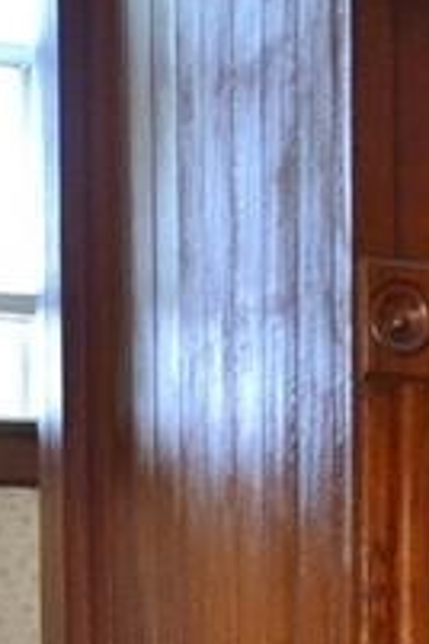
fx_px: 2252
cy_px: 1012
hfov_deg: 10.8
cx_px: 86
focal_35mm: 126
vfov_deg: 14.9
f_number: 3.8
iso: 2800
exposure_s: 1/60
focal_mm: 22
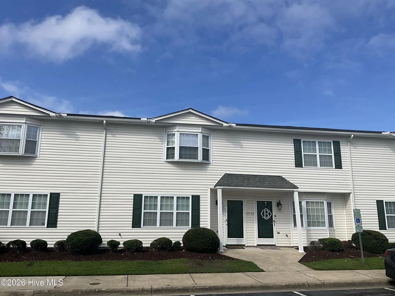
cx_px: 198
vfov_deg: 48.2
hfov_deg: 61.7
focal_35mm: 29
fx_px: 331
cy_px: 148
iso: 25
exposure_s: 1/3125
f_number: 1.8
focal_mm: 3
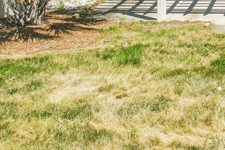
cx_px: 246
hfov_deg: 23.5
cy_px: -113
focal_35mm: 81
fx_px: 506
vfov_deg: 14.9
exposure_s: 1/180
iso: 100
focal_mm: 8.4
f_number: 2.8
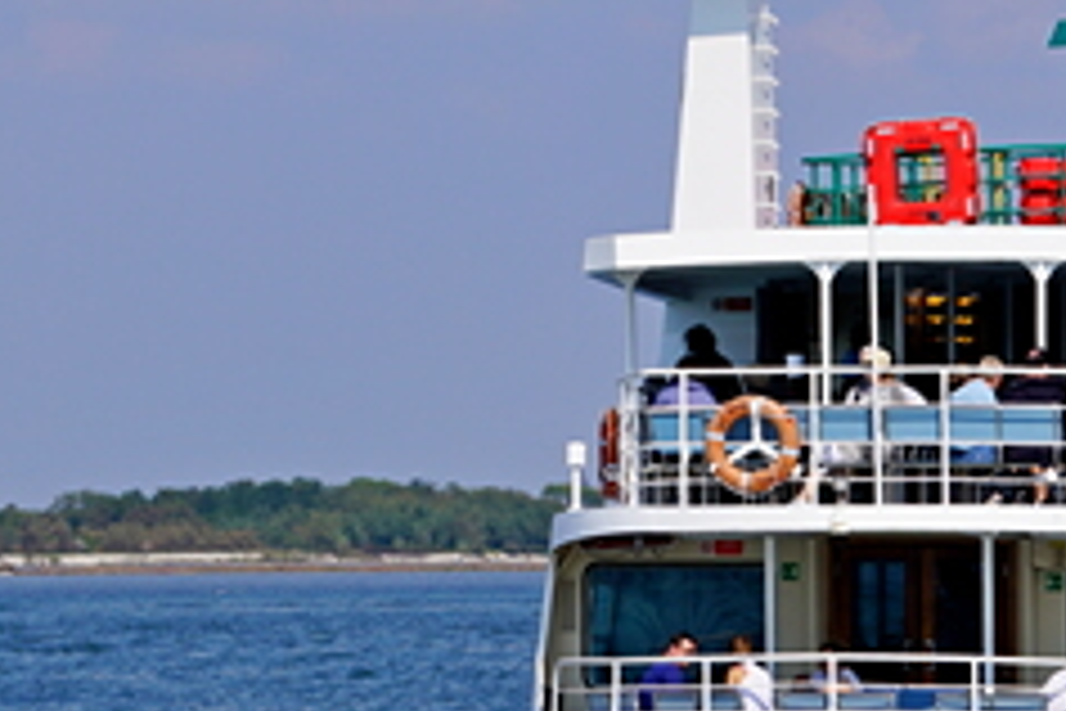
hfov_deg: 4.9
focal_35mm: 417
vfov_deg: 3.3
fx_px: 12347
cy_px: -162
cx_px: 652
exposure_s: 1/250
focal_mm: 110
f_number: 11
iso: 100
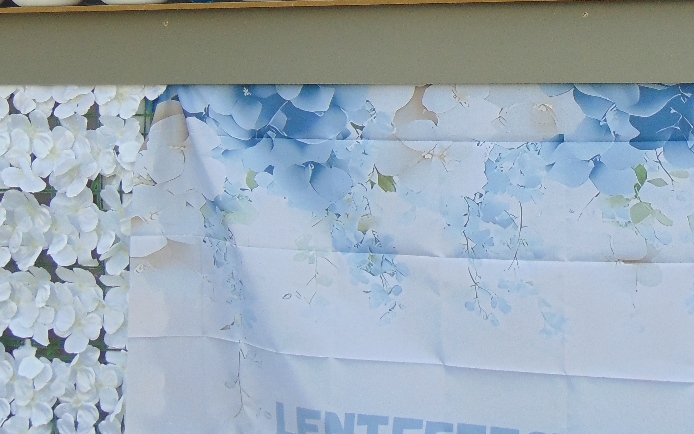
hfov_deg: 22.8
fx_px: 1702
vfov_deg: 14.4
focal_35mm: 90
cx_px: 528
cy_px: 80
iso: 80
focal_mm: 7.6
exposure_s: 1/320
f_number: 3.3
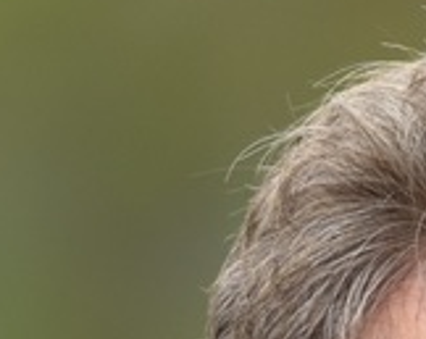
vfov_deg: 0.9
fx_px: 21911
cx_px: 692
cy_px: 752
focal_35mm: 1741
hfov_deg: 1.1
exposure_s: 1/200
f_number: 2.8
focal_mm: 200
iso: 200
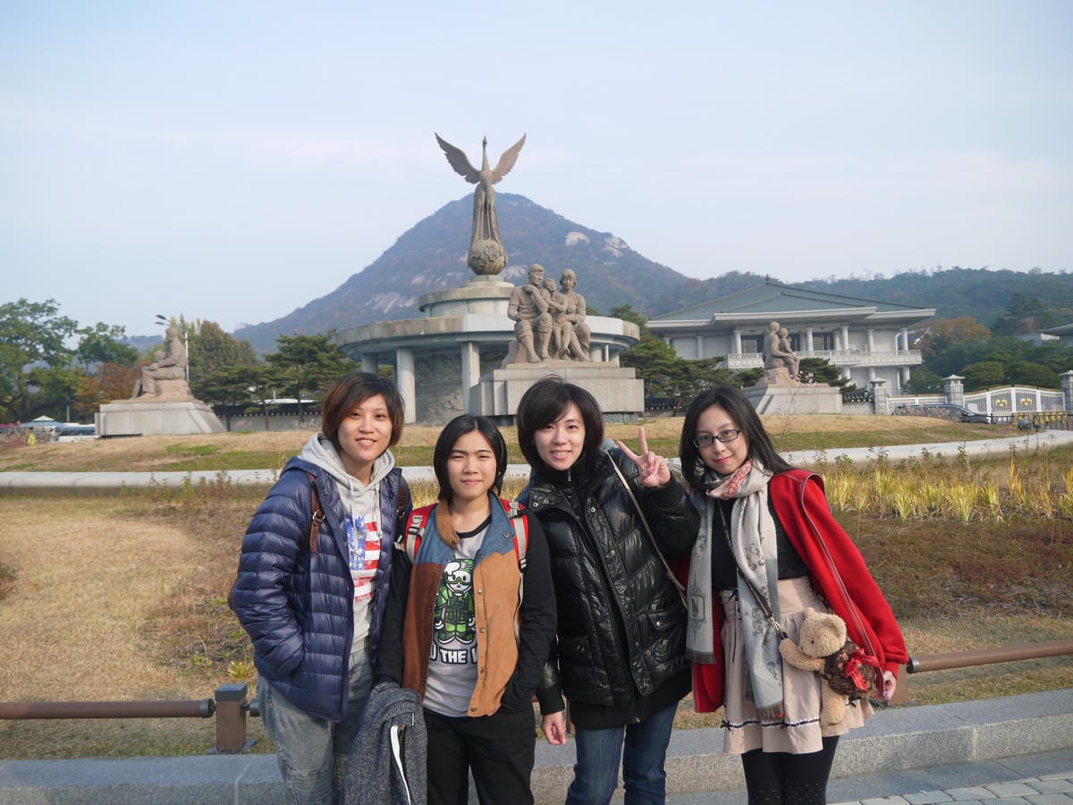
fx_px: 868
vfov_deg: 49.7
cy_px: 402
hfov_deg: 63.4
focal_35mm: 28
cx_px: 536
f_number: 4
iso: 160
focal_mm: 14
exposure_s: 1/500
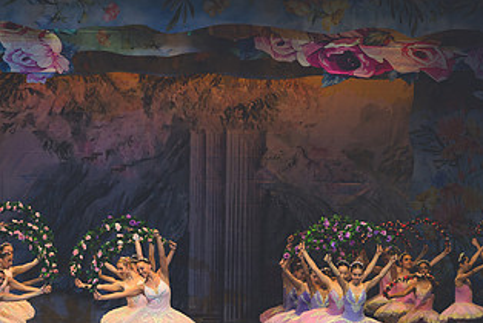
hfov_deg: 12.3
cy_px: 222
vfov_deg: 8.3
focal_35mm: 166
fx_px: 2229
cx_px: 126
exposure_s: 1/500
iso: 640
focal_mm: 90
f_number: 2.8
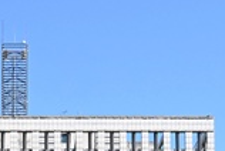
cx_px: 7
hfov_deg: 12.8
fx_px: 996
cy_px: 286
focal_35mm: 159
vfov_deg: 8.3
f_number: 22
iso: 2000
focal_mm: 36
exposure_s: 1/400
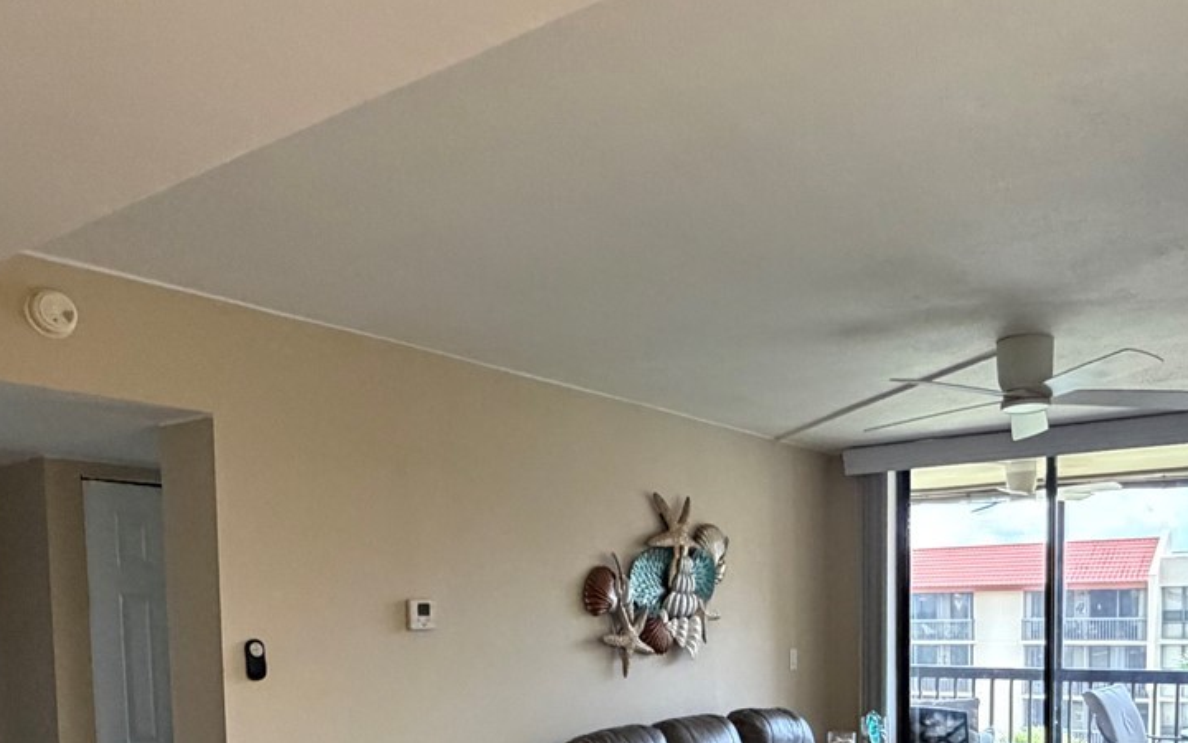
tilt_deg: -1.9
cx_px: 721
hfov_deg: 57.6
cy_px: 693
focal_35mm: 33
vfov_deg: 35.6
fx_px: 1068
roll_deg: +1.5
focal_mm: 2.22
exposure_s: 1/60
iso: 640
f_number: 2.2
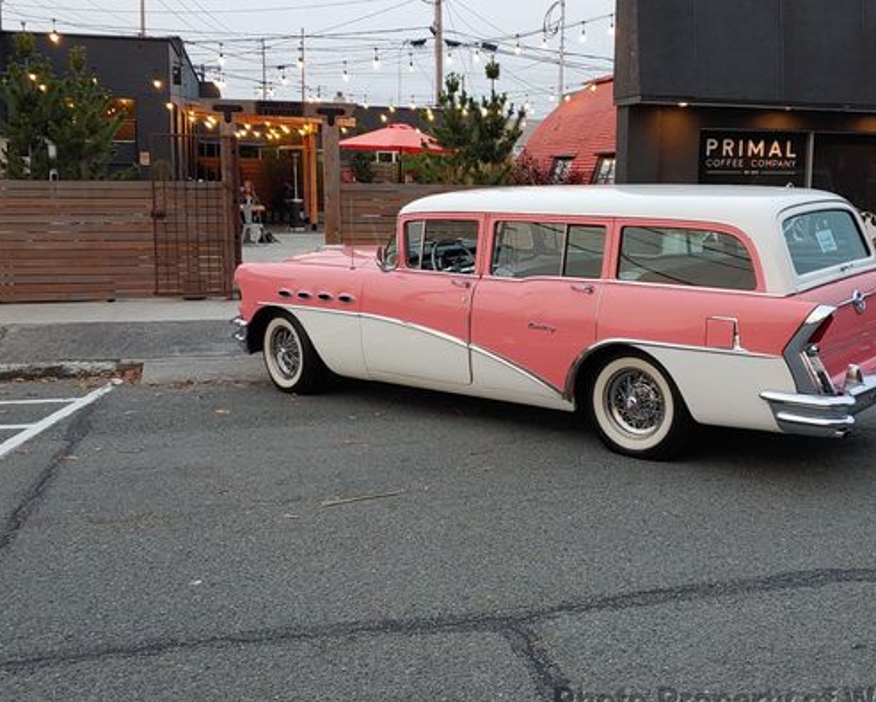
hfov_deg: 47.6
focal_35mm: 38
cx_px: 528
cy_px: 313
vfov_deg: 39.1
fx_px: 986
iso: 50
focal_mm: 4.23
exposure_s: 1/60
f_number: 1.5
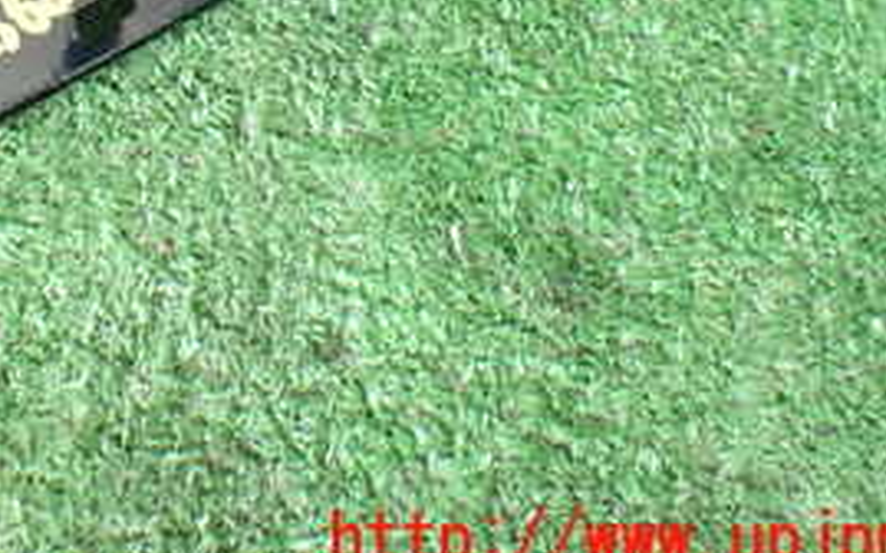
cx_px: 86
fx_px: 1714
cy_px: -158
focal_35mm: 71
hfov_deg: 27.9
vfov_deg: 17.3
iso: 800
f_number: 2.3
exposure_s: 1/60
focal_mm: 5.4
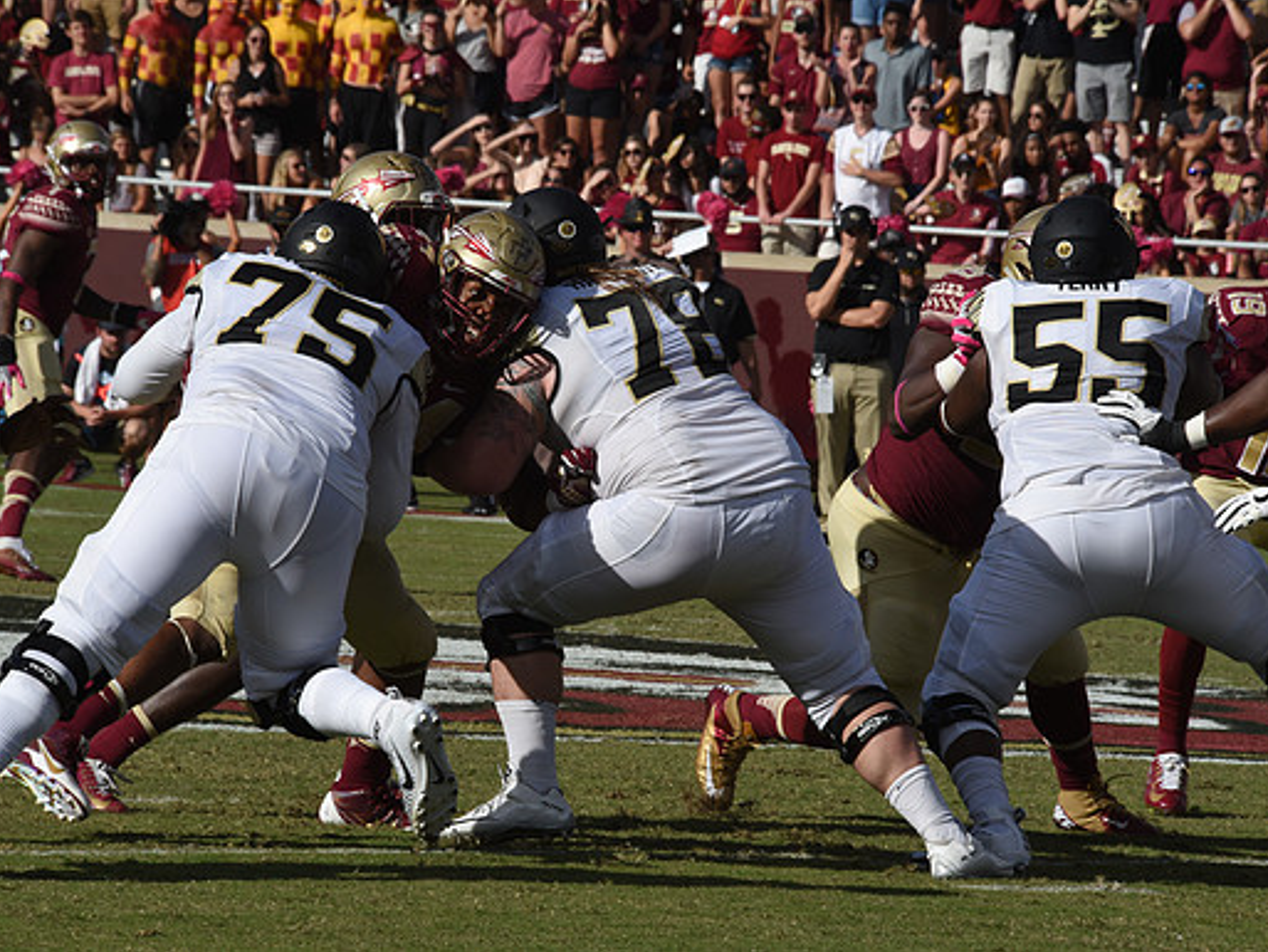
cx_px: 618
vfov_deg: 4.1
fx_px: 13153
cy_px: 476
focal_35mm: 359
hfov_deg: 5.5
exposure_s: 1/500
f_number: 25
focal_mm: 330
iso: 800
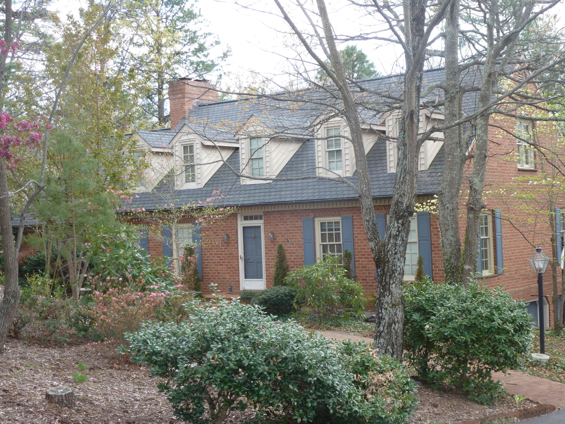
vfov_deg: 25.7
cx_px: 282
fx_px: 930
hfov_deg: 33.8
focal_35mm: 57
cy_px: 212
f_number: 4.4
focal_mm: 10.1
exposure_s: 1/100
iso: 100
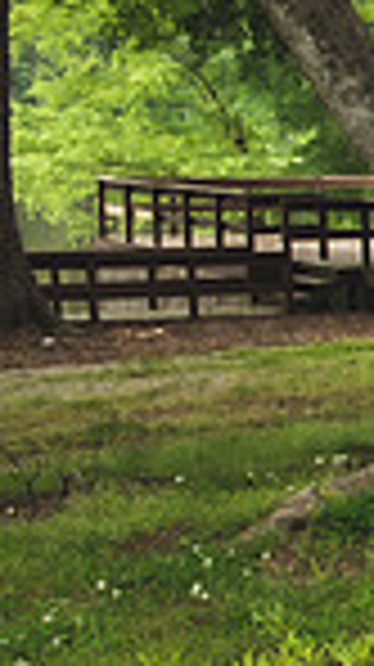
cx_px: 1271
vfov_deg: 18.0
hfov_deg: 8.0
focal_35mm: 119
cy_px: 407
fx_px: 2103
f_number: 5.6
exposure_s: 1/200
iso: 250
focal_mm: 29
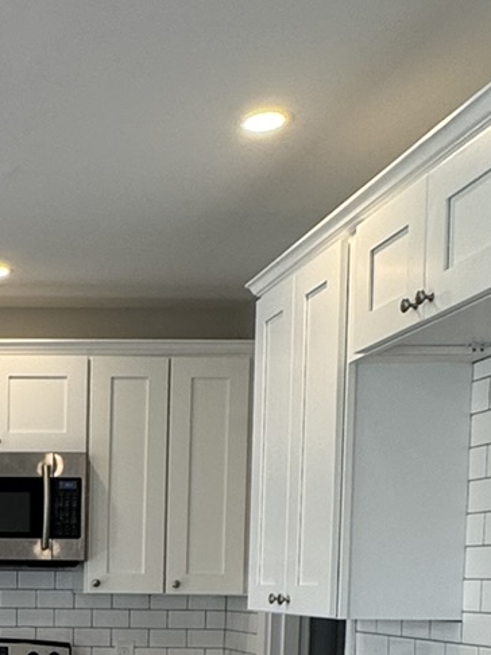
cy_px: 647
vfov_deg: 30.5
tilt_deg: -3.6
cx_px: -128
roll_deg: +0.0
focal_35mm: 59
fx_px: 1117
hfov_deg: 22.5
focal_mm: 2.22
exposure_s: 1/120
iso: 100
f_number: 2.2
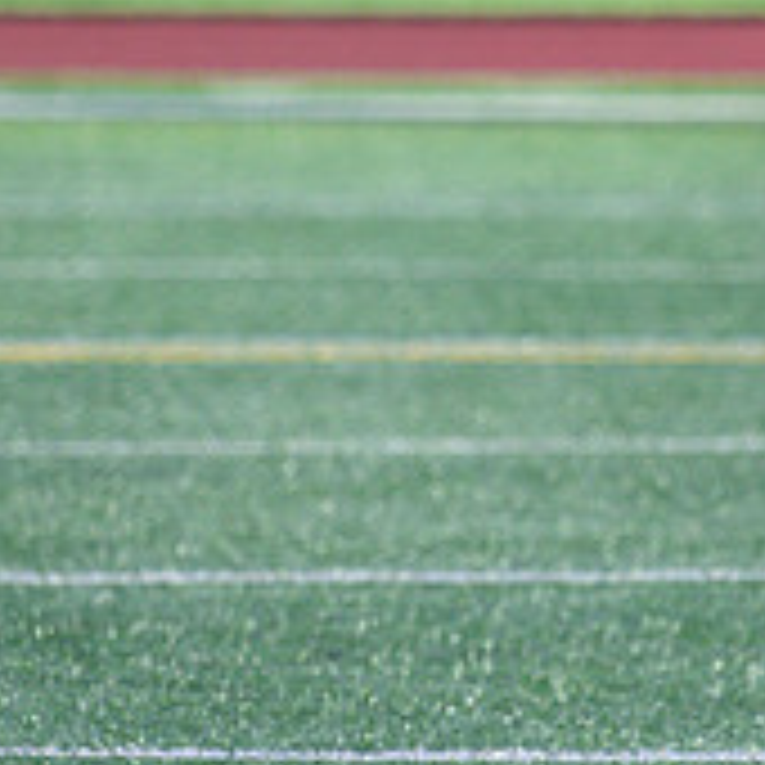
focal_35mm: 750
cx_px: 1029
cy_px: 59
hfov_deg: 2.3
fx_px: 18752
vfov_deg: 2.3
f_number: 4.5
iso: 1000
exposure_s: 1/2000
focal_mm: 230
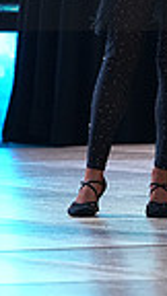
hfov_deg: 2.0
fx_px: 4849
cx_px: -1
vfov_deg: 3.5
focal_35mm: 616
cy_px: -37
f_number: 4
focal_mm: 146
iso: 2000
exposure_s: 1/400
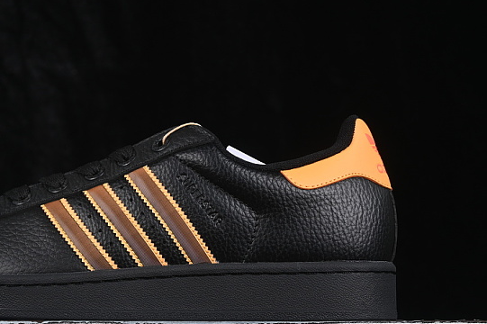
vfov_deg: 12.3
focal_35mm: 111
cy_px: 171
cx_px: 144
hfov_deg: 18.4
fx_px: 1501
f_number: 6.3
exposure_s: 1/60
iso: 160
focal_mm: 50
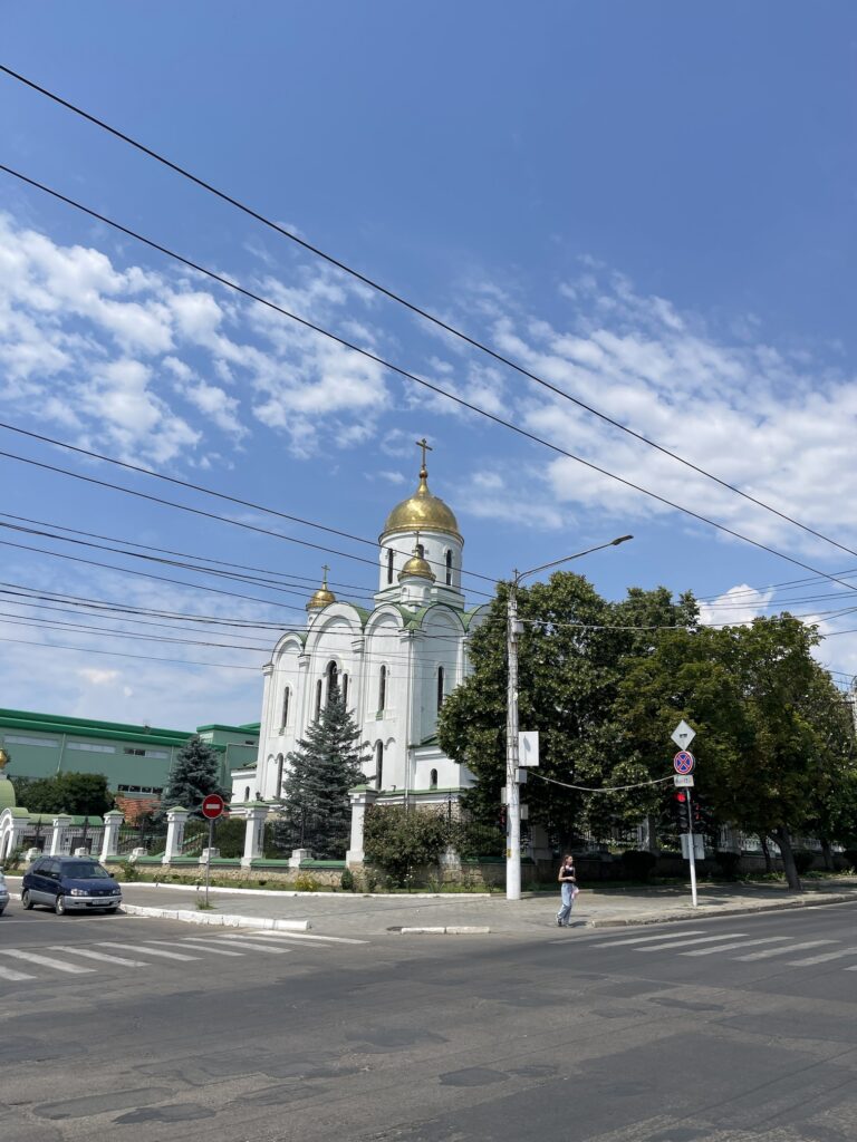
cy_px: 571
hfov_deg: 54.9
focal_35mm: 25
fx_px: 825
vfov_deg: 69.4
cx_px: 428
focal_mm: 5.1
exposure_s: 1/6579
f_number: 1.6
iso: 32
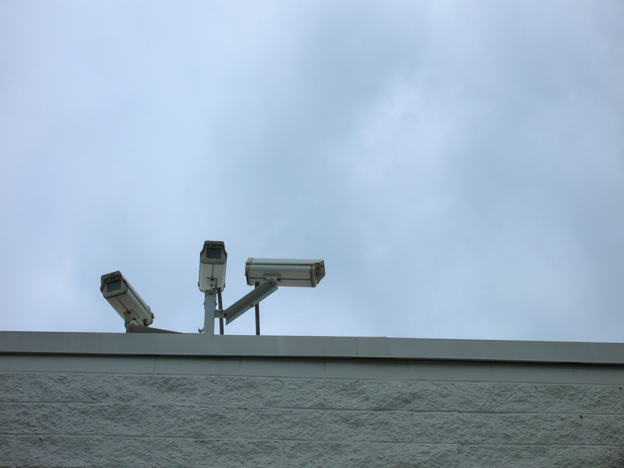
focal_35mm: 102
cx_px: 312
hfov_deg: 19.3
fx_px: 1839
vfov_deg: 14.5
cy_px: 234
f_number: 8.2
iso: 50
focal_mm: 17.1
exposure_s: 1/267
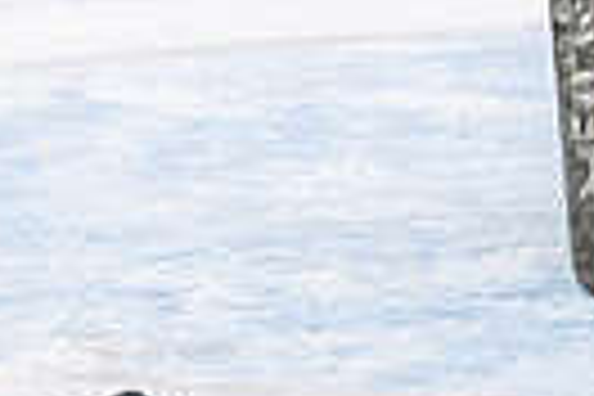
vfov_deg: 2.0
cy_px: -388
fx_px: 11252
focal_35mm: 682
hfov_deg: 3.0
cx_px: 876
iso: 3200
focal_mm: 116
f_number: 2.8
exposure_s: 1/640
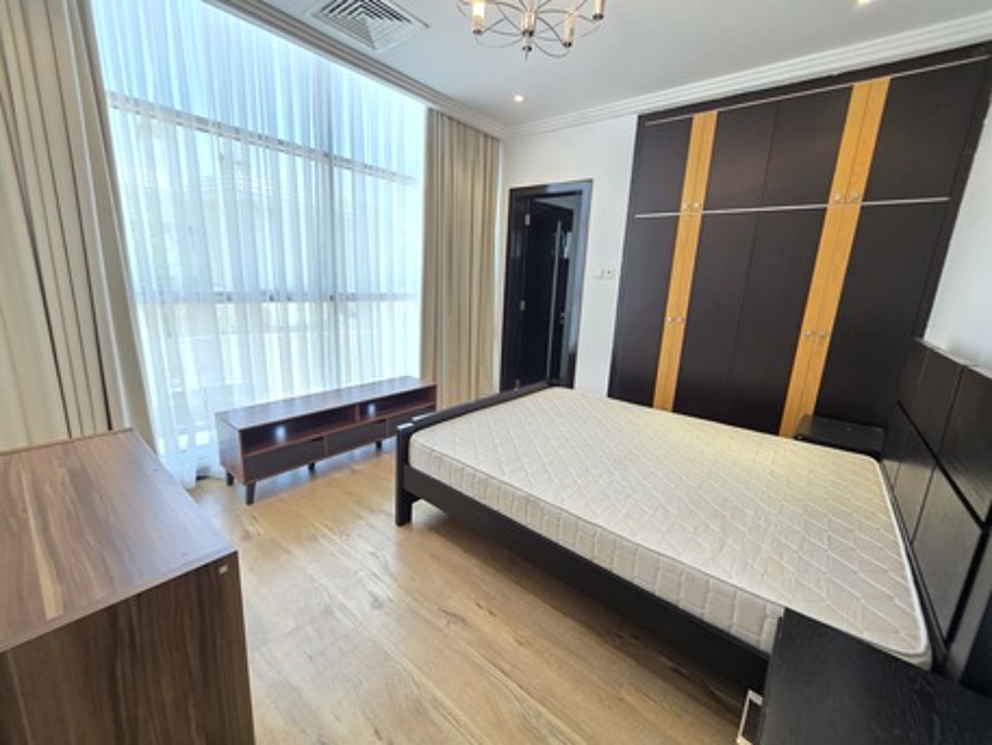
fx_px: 373
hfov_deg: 106.2
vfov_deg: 89.9
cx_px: 496
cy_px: 372
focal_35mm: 13
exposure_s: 1/50
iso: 200
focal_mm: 2.2
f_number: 1.9
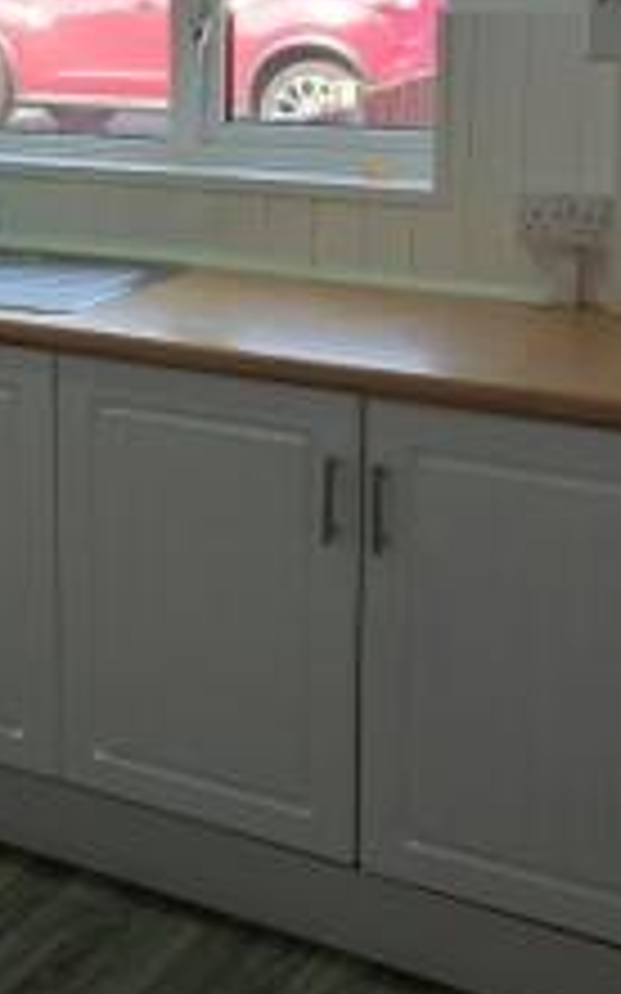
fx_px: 1897
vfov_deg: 28.8
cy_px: 205
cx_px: -106
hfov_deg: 17.8
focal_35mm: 70
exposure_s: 1/50
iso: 40
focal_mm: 4.6
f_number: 2
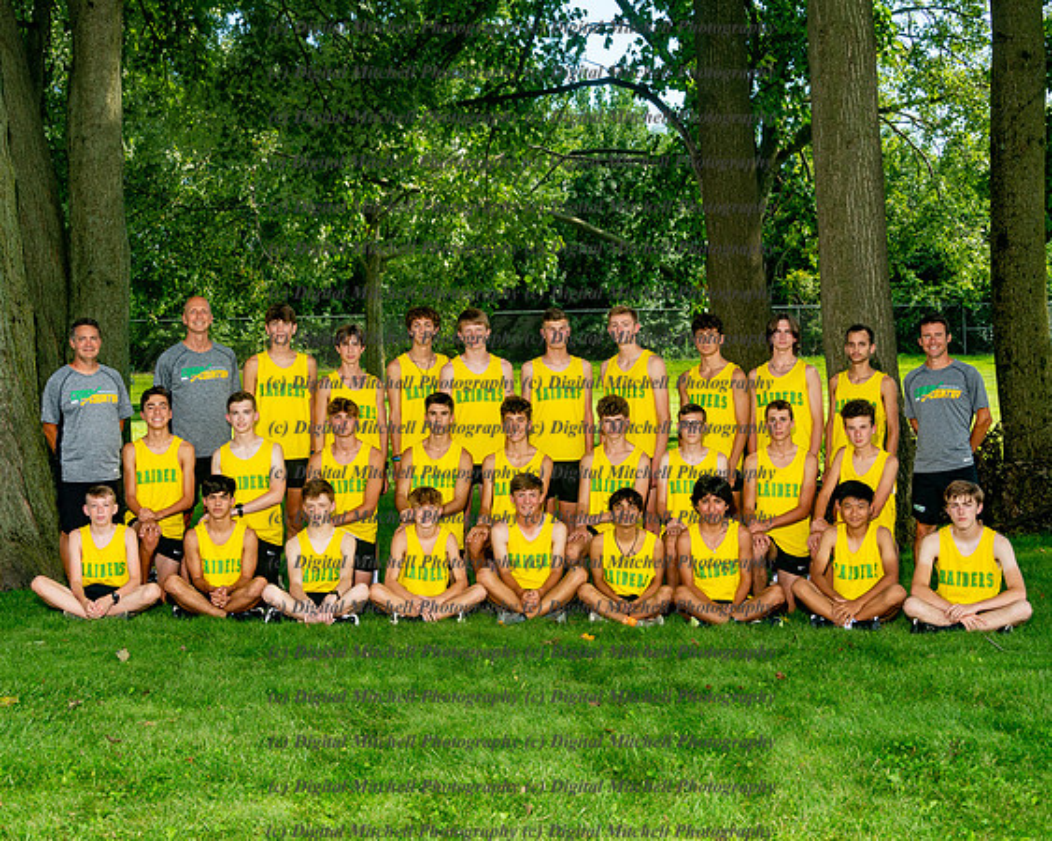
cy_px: 420
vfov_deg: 27.0
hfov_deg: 33.5
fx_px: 1748
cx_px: 494
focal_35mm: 56
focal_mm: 48
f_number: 10
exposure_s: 1/160
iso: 200
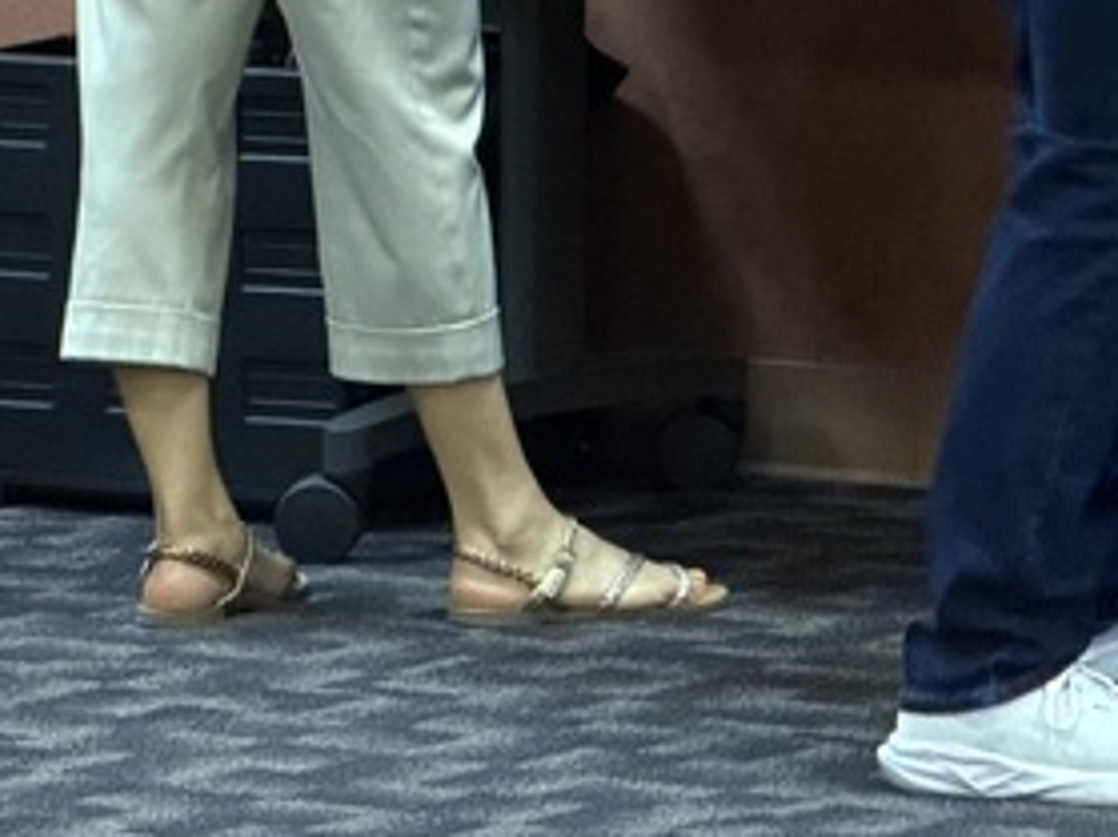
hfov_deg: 5.4
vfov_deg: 4.0
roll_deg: -0.5
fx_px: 11848
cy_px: -625
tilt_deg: -2.7
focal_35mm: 367
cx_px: 1399
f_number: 2.8
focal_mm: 16.89
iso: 500
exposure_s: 1/40
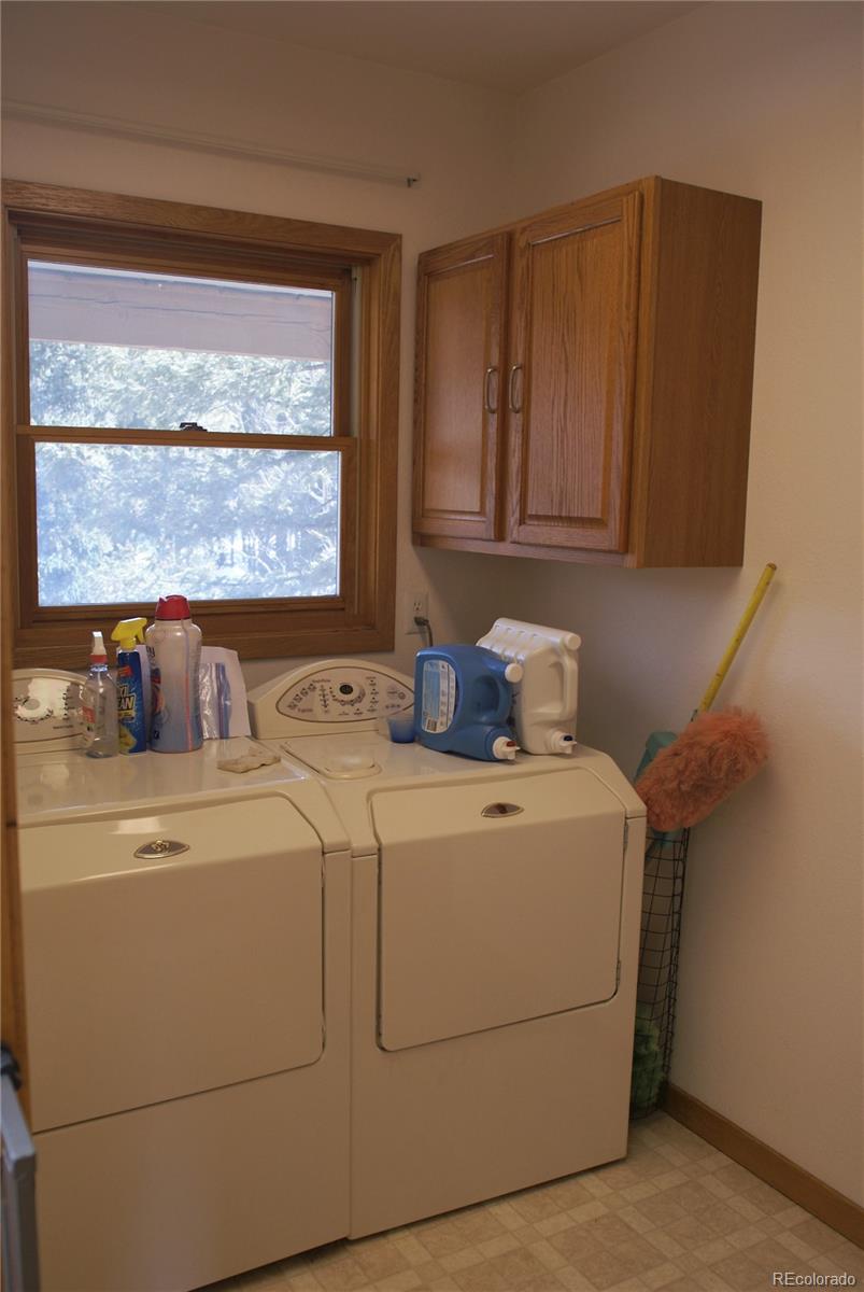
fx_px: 1077
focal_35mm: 30
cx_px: 432
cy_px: 646
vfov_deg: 61.9
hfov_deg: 43.7
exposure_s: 1/50
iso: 100
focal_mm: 20
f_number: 4
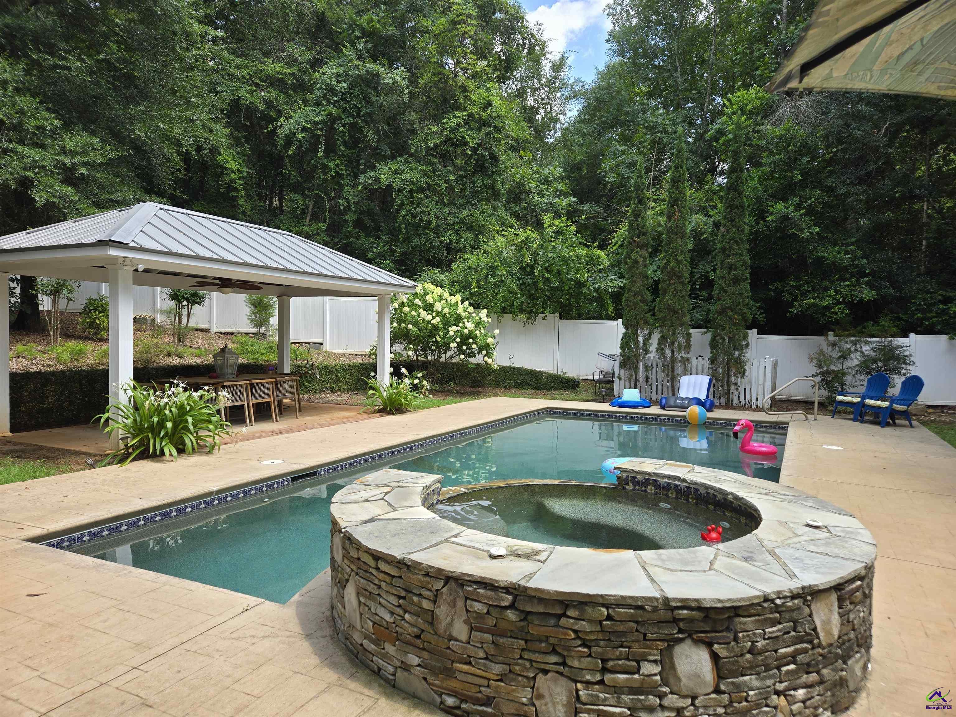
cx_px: 478
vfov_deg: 58.9
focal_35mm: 23
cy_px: 358
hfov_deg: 73.9
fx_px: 635
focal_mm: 5.4
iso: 25
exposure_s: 1/388
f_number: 1.8
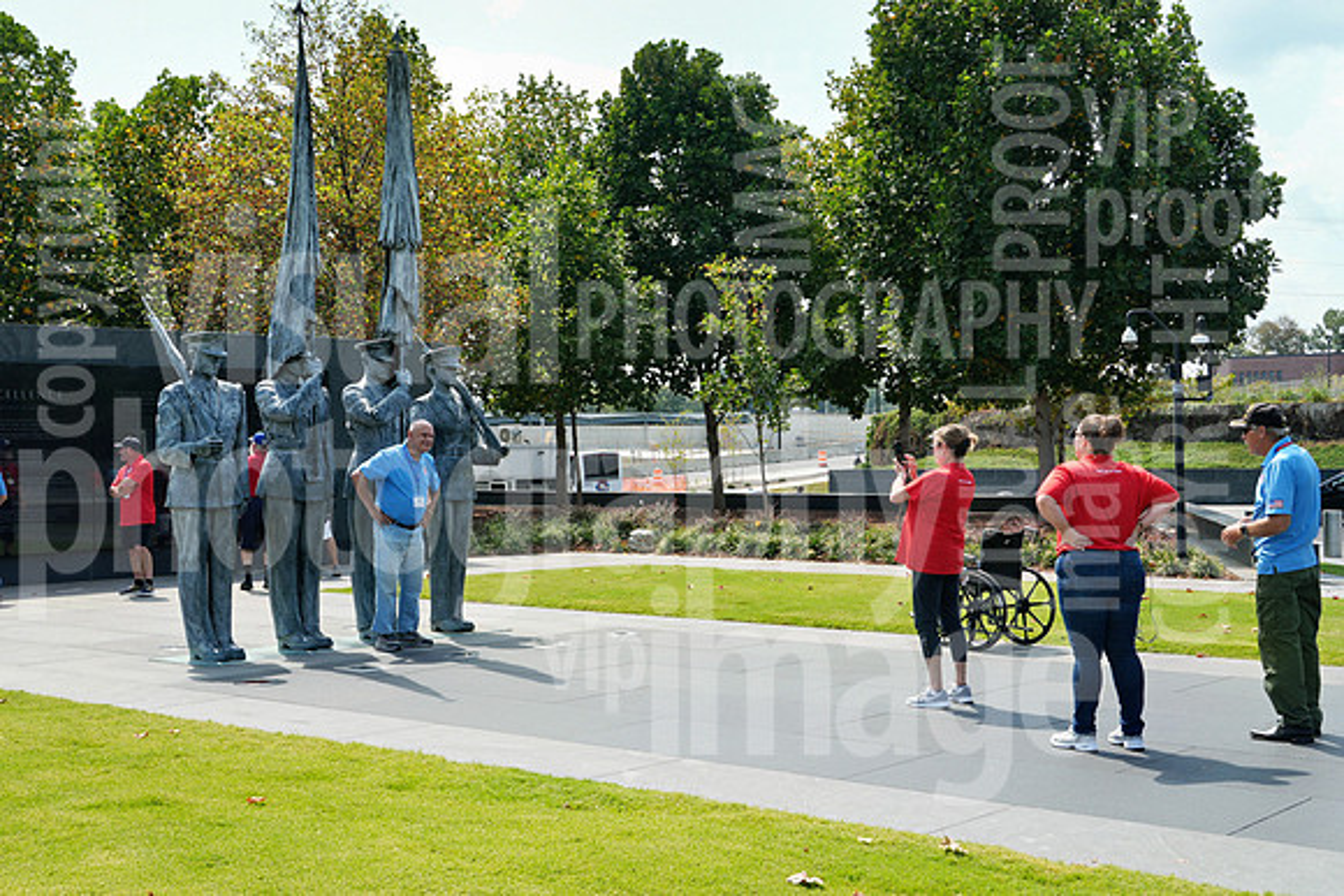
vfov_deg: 29.0
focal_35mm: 46
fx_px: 1736
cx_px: 672
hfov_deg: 42.3
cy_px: 448
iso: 160
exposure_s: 1/100
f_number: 11
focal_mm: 31
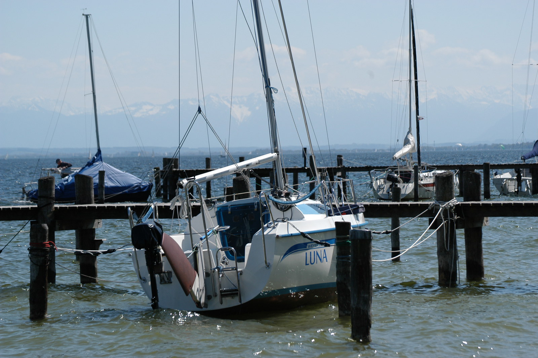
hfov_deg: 11.0
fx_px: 2800
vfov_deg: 7.3
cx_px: 269
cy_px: 179
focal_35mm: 188
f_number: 5.6
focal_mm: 125
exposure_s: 1/1250
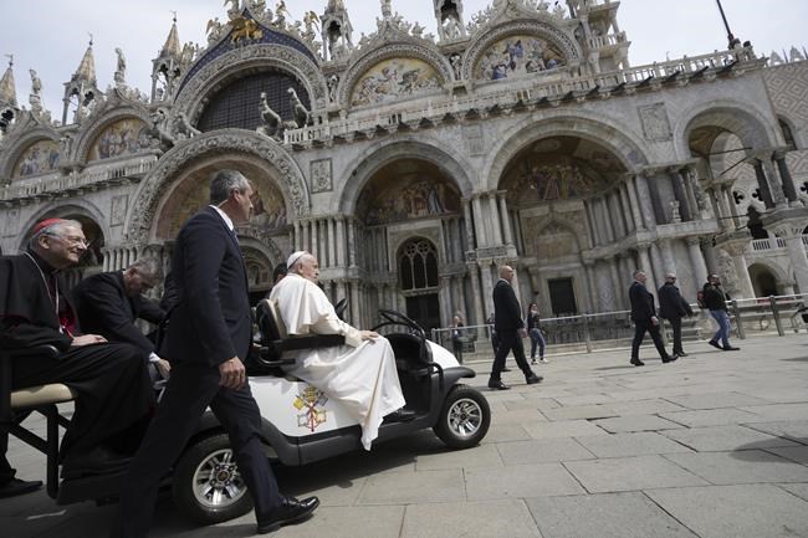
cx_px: 404
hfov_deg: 96.8
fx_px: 359
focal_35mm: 16
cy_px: 269
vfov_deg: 73.7
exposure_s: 1/2500
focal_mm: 16
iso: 640
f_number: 5.6
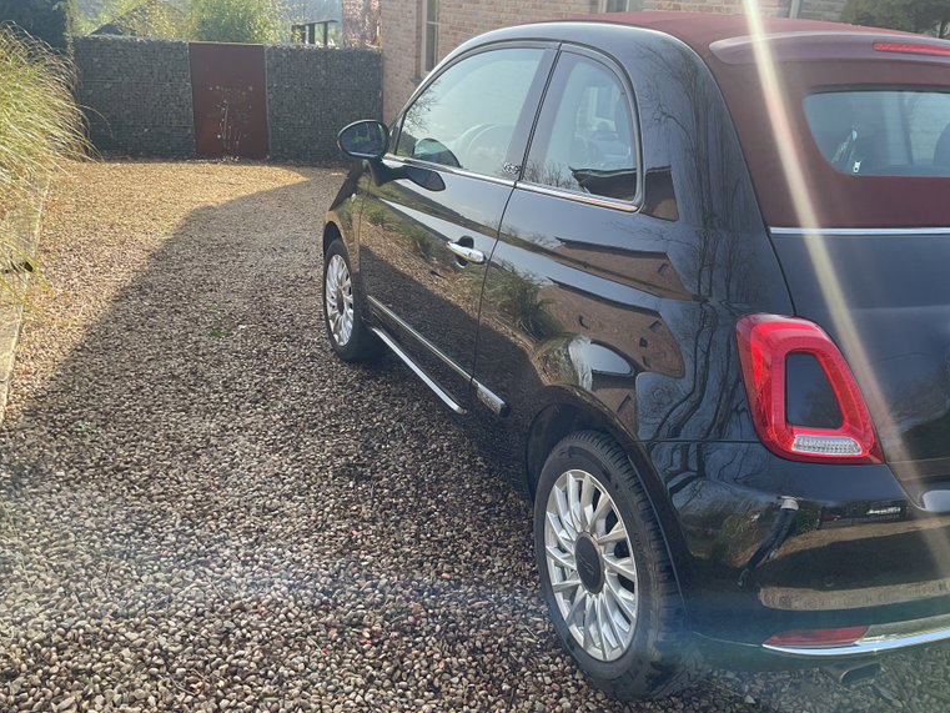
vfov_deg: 44.2
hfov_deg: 56.8
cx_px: 497
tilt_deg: -20.8
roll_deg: -2.8
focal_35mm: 32
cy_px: 345
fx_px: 878
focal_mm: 3
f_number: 1.8
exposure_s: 1/372
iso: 16
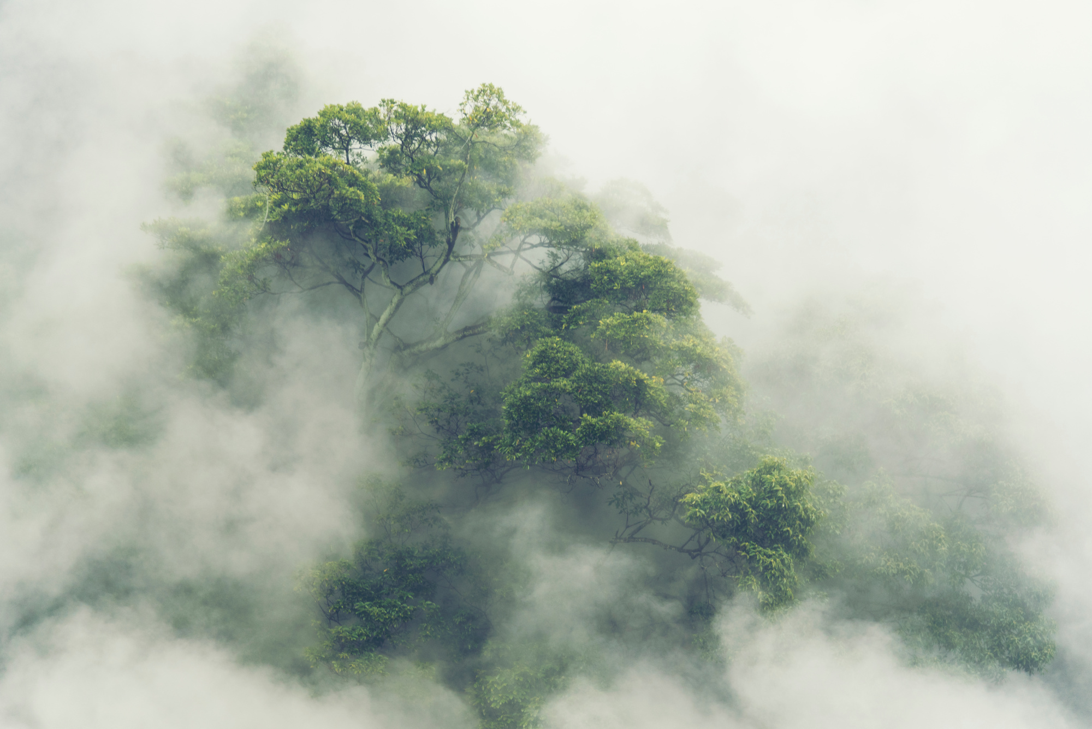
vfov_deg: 15.9
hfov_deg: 23.6
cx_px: 546
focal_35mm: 86
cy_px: 364
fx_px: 2609
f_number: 4
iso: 400
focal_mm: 86
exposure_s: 1/80
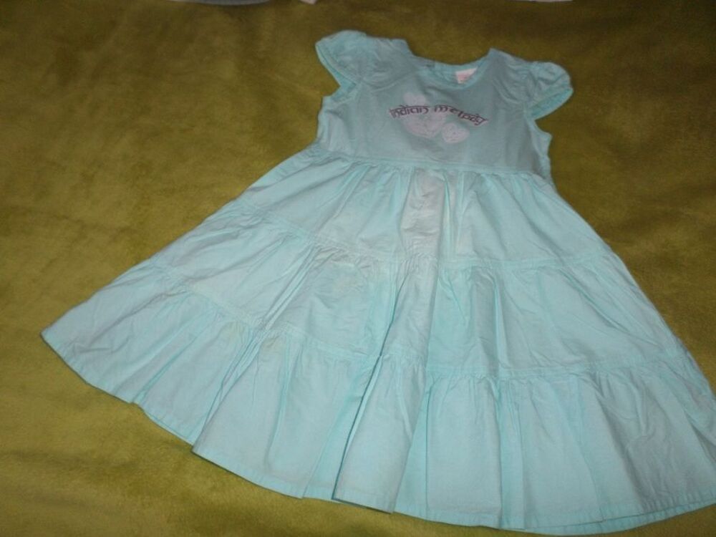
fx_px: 517
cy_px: 268
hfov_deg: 69.4
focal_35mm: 25
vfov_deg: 54.9
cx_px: 358
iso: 100
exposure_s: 1/30
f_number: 2.5
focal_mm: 4.5
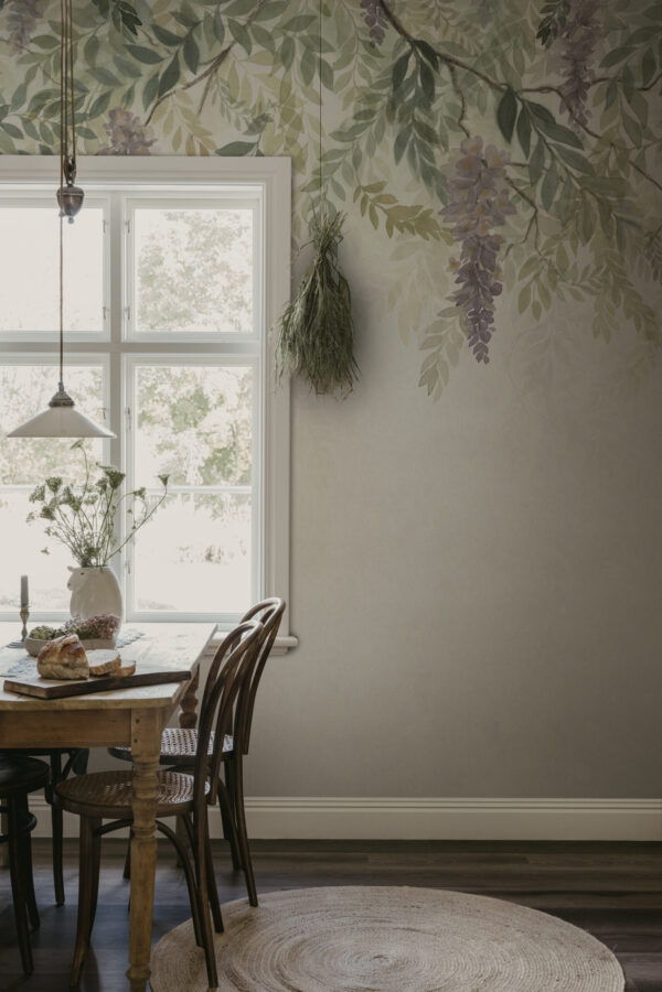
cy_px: 496
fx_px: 1379
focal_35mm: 50
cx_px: 331
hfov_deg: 27.0
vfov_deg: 39.6
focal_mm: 50
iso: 1000
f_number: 4.5
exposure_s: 1/15
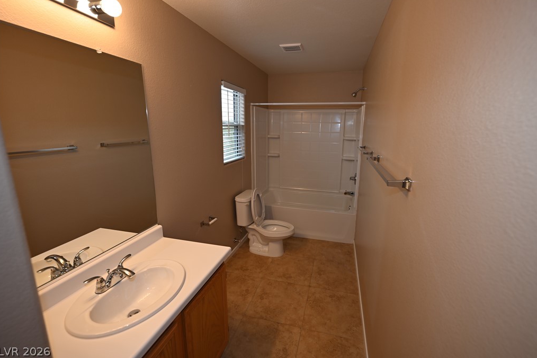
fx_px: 224
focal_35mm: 15
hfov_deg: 100.3
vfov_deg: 77.2
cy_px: 168
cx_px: 282
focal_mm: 14
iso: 220
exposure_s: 1/60
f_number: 4
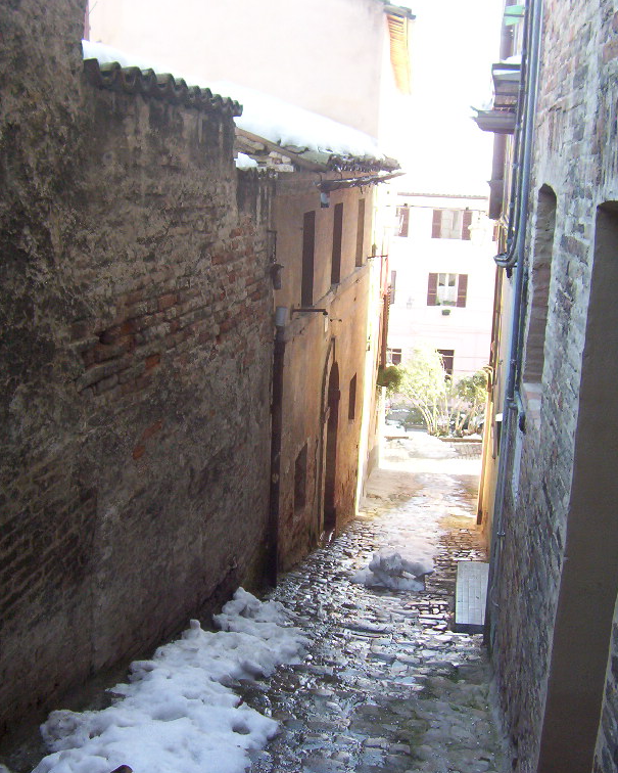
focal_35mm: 38
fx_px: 869
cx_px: 313
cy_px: 392
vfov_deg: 47.9
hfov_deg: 39.2
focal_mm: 5.54
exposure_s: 1/139
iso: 100
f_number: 2.76
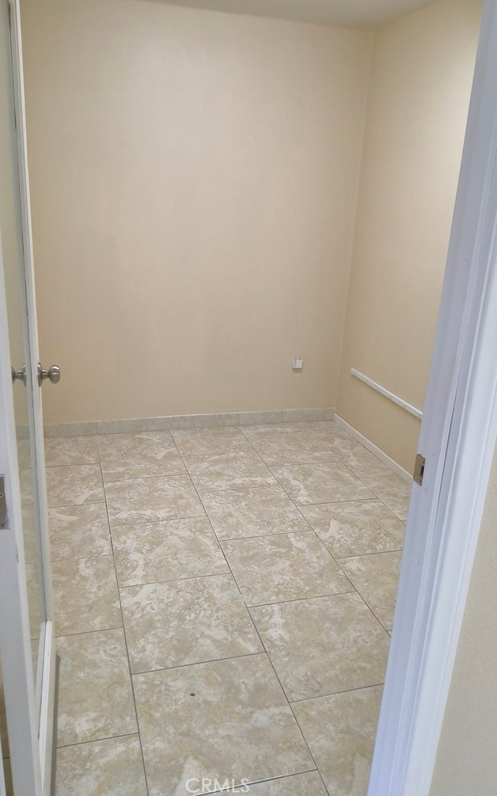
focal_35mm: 27
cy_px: 391
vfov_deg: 68.4
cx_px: 244
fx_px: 585
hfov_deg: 46.0
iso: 250
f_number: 2
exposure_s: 1/120
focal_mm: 3.08
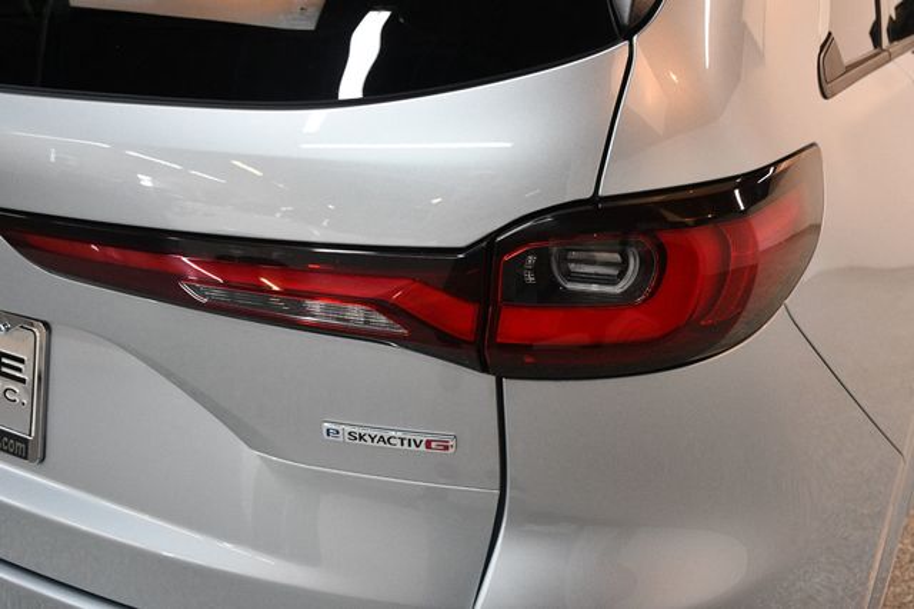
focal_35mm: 36
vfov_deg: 36.8
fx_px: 913
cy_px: 304
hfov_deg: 53.2
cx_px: 457
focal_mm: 24
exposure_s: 1/125
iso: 1800
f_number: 3.8
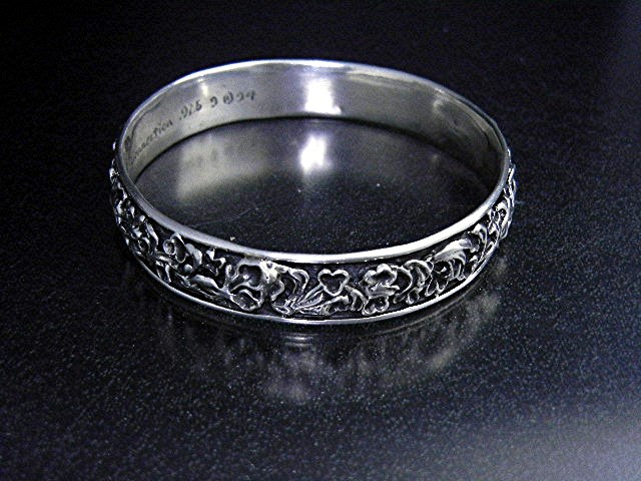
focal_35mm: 59
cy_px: 240
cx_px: 320
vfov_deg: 24.8
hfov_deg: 32.7
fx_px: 1093
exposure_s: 1/30
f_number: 8
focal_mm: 10.6
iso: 800
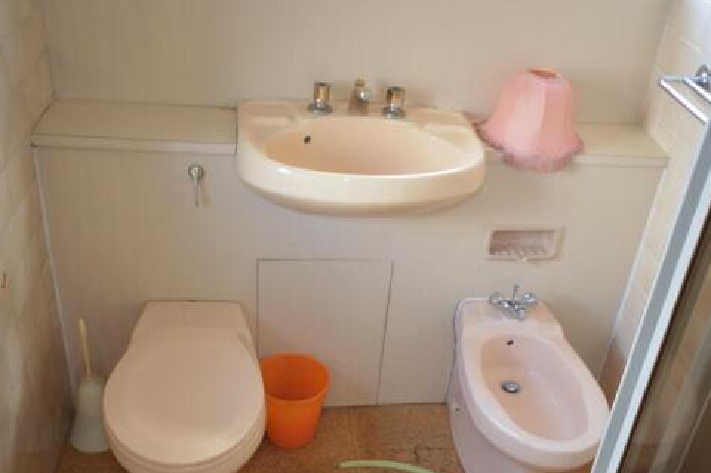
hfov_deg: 47.2
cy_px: 314
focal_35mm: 41
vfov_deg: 32.3
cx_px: 418
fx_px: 809
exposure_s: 1/60
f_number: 5.6
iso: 1800
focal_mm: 20
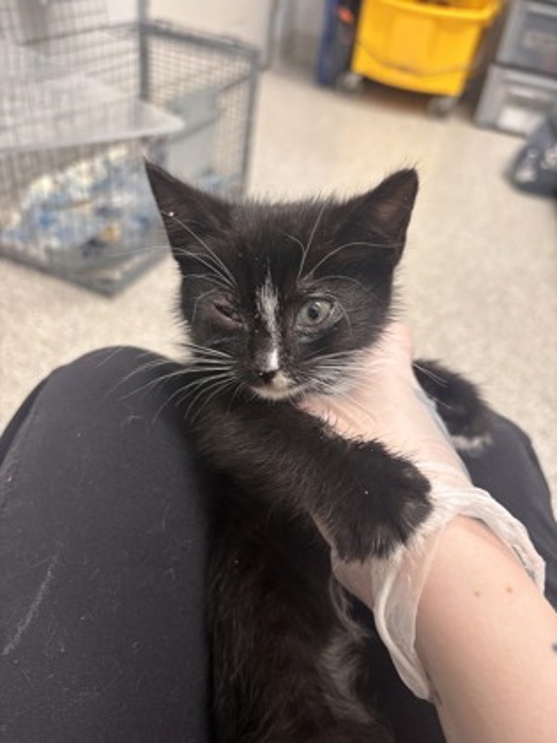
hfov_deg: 53.1
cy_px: 372
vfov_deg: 67.3
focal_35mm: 26
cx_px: 278
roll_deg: -9.4
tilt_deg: -40.1
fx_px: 558
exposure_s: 1/60
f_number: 1.6
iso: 160
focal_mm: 5.96
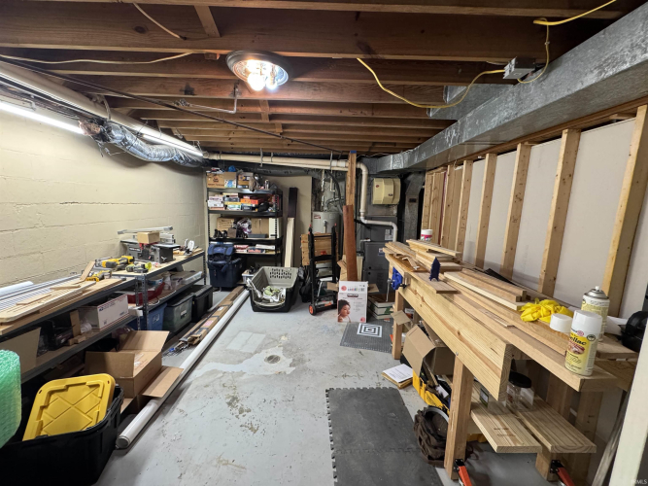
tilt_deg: -9.3
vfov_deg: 85.7
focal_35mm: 14
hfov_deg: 102.1
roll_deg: -2.7
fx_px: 262
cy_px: 243
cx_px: 324
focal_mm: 2.22
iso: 400
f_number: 2.2
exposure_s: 1/60
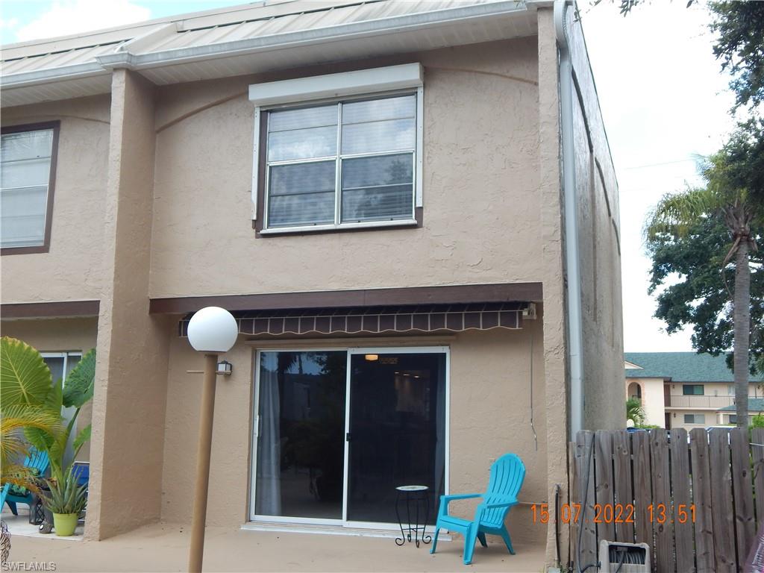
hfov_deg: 49.0
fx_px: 839
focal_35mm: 38
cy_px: 286
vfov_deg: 37.7
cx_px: 382
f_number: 3.4
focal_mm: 6.8
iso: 125
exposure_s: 1/400
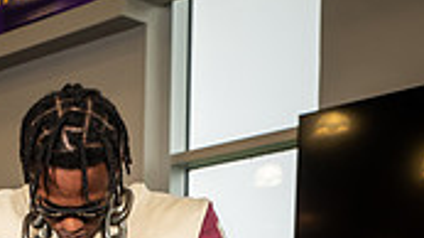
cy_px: 525
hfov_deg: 19.4
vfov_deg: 10.0
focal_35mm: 109
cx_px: 81
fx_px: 1225
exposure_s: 1/250
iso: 500
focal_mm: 40
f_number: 5.6
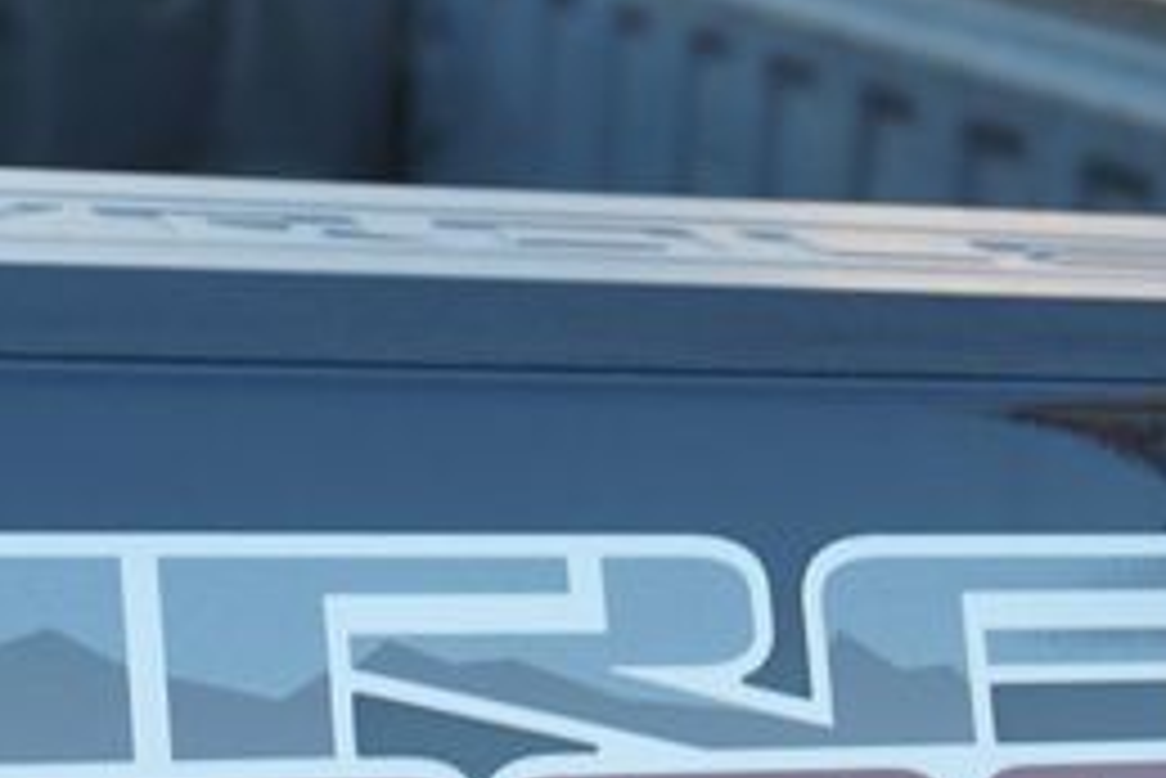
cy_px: 796
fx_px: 3597
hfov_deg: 18.4
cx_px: 711
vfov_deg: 12.2
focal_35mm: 111
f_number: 5
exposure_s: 1/60
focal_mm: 30
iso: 100
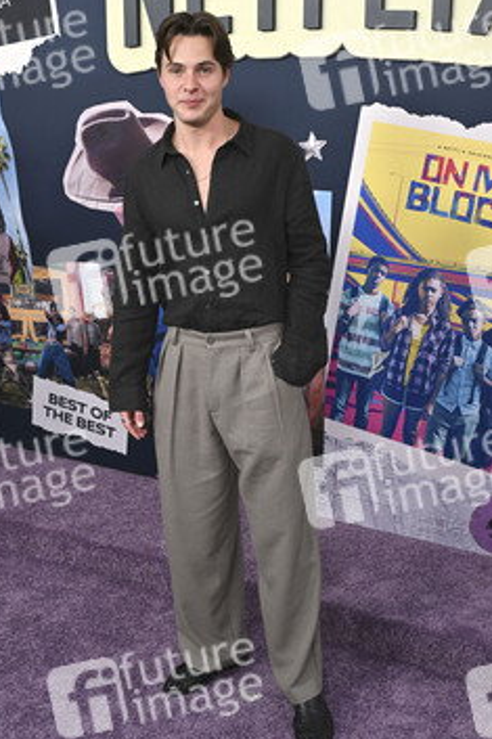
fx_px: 882
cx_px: 216
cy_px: 375
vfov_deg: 45.4
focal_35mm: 43
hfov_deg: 31.1
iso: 1000
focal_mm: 38
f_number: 6.3
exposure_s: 1/250
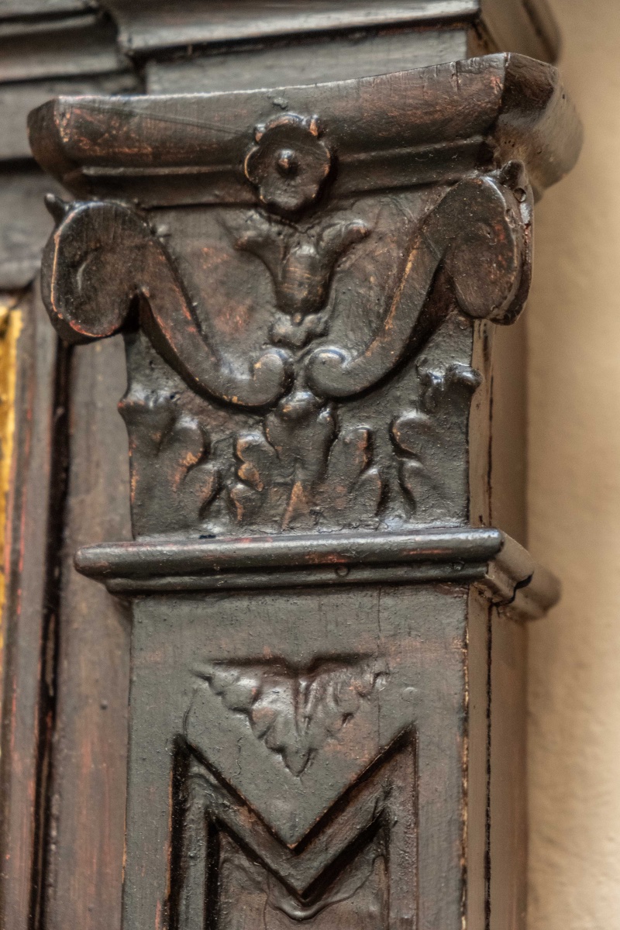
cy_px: 465
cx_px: 310
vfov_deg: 24.5
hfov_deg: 16.5
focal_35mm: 83
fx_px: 2144
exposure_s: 1/60
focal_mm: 55
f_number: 4.5
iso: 1600
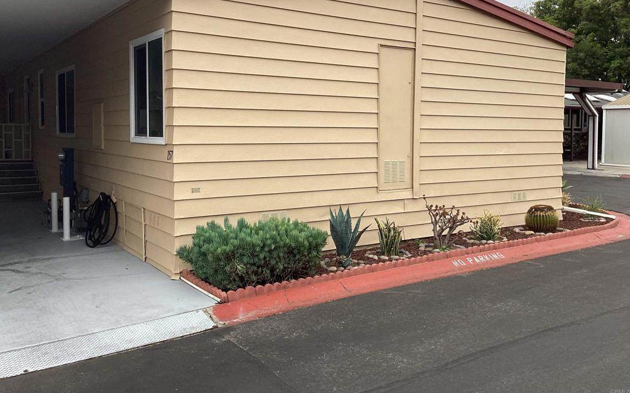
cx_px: 314
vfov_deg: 38.2
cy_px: 157
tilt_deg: -3.1
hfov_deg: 58.2
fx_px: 566
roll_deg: -0.7
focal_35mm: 33
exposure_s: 1/831
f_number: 2.4
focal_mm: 3.3
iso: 25
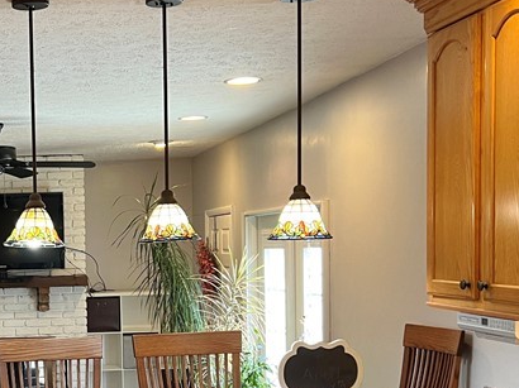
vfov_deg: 22.3
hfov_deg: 28.2
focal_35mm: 65
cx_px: 11
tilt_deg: -3.6
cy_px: 306
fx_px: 974
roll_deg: +1.5
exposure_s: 1/60
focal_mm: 5.7
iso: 100
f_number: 1.5
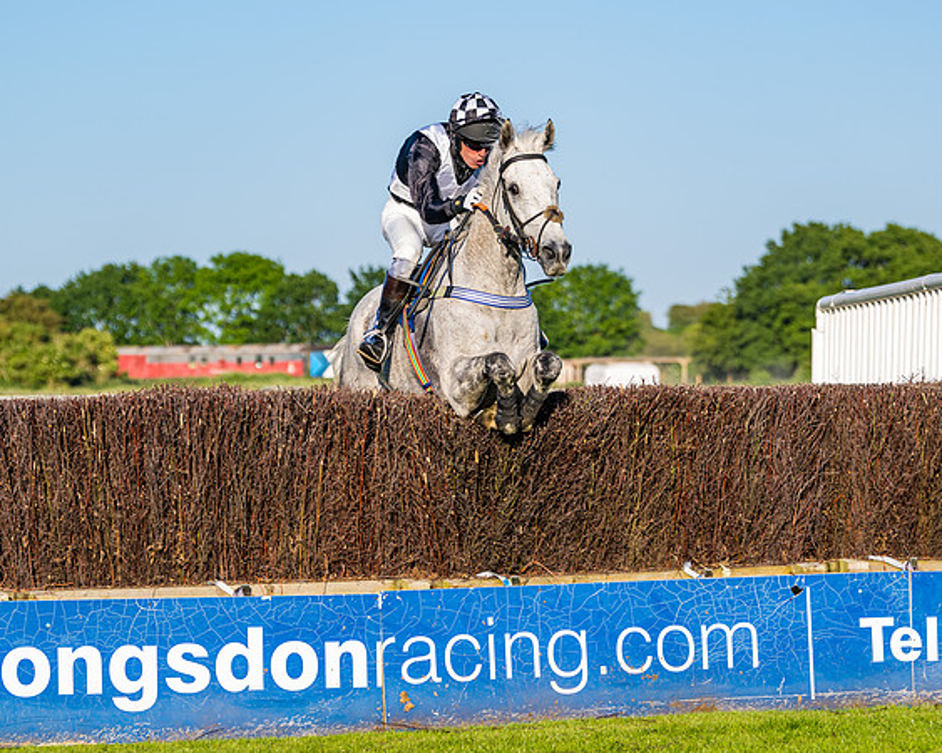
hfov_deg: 11.8
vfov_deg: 9.4
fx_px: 4564
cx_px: 477
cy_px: 339
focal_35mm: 164
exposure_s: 1/1250
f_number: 4
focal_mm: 112
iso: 200
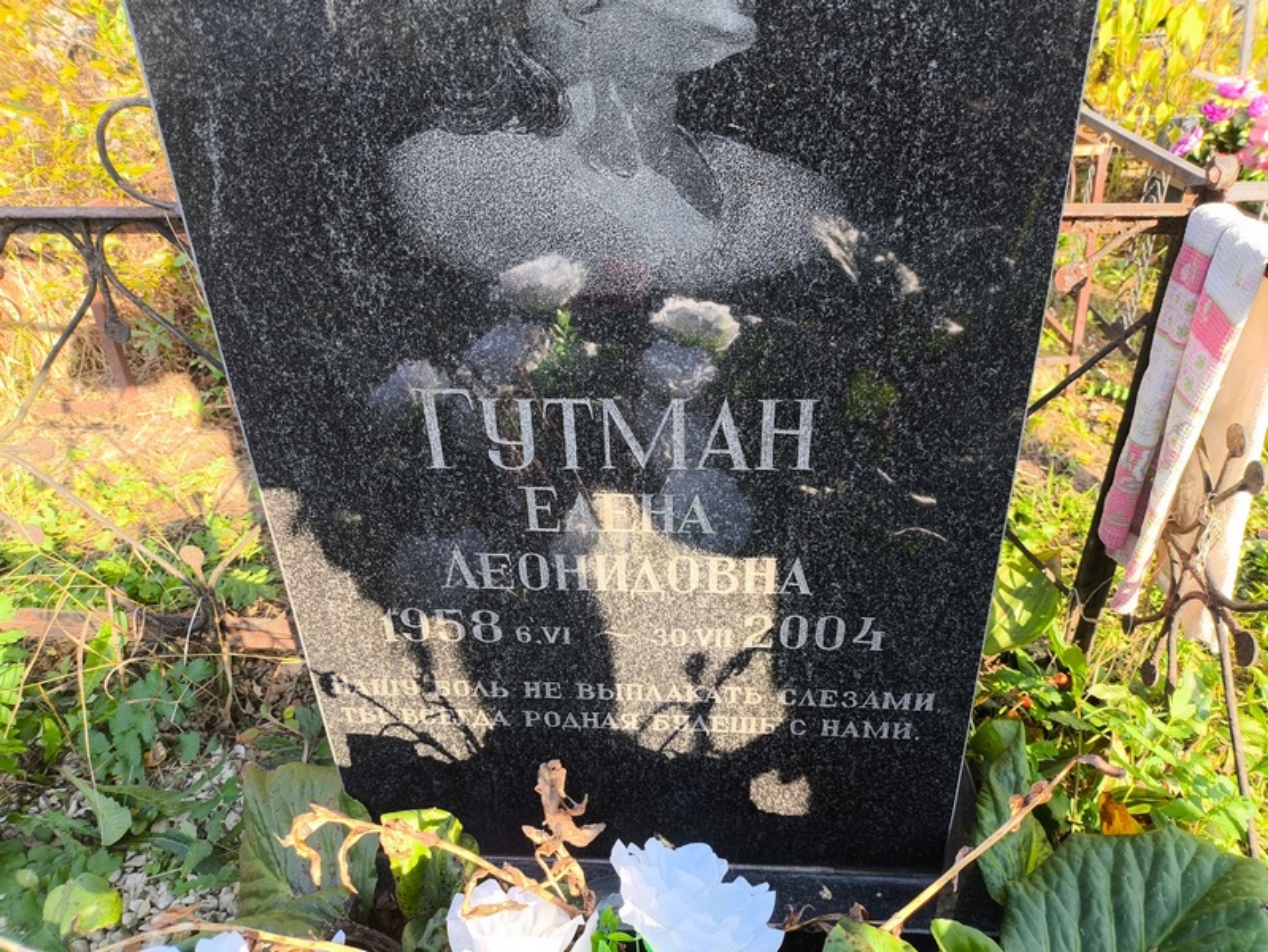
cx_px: 634
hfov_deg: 69.4
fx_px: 916
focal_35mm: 25
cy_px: 476
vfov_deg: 54.9
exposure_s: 1/234
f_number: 1.7
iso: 50
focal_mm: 4.71
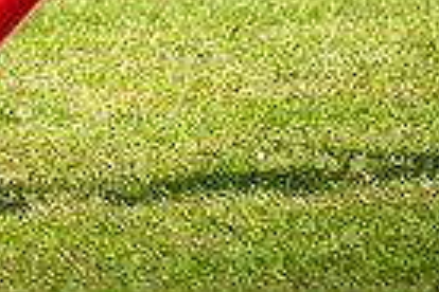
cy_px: -316
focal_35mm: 1137
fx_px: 13864
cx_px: -29
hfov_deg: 1.8
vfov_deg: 1.2
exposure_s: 1/2500
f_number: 3.2
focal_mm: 180
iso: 250
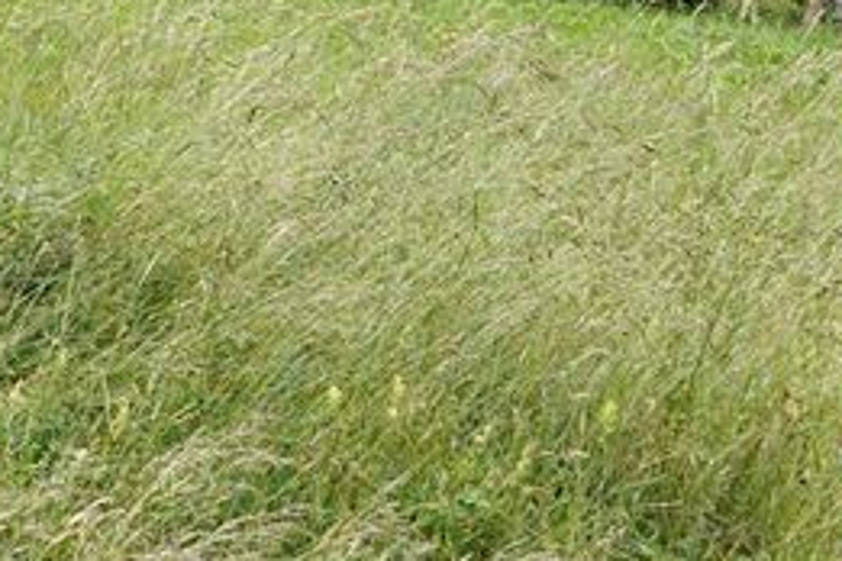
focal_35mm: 184
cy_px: -1025
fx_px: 4303
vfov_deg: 6.8
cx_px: -119
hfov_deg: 11.0
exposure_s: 1/100
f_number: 7.1
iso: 100
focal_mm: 24
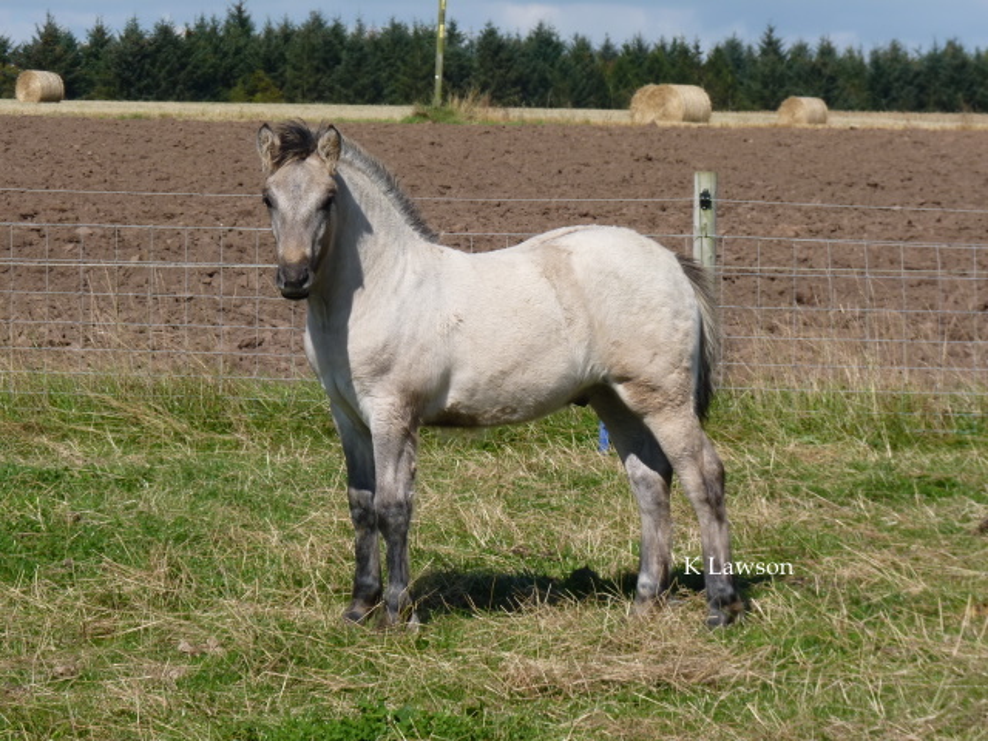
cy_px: 370
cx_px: 494
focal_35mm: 180
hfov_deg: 11.0
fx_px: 5138
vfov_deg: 8.2
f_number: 5.6
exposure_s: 1/500
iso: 80
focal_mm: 32
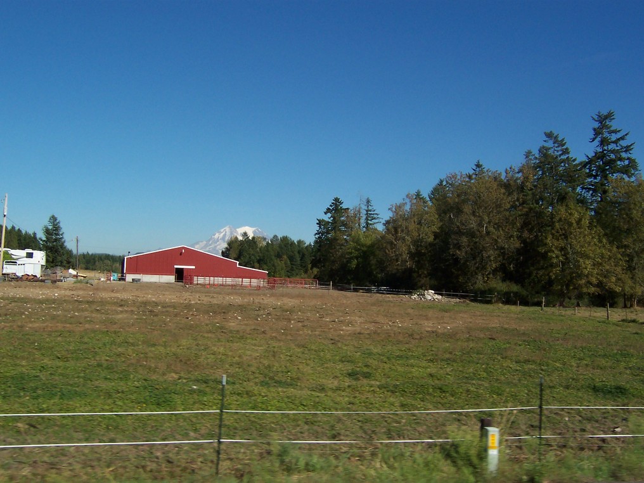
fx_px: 670
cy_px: 242
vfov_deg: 39.7
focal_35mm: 36
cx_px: 322
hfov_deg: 51.4
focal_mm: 5.6
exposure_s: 1/750
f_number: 5.6
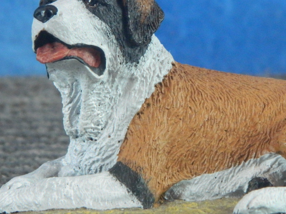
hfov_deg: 8.1
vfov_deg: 6.1
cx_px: 203
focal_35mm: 245
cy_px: 103
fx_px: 2024
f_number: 4.7
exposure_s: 1/15
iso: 400
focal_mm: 23.2
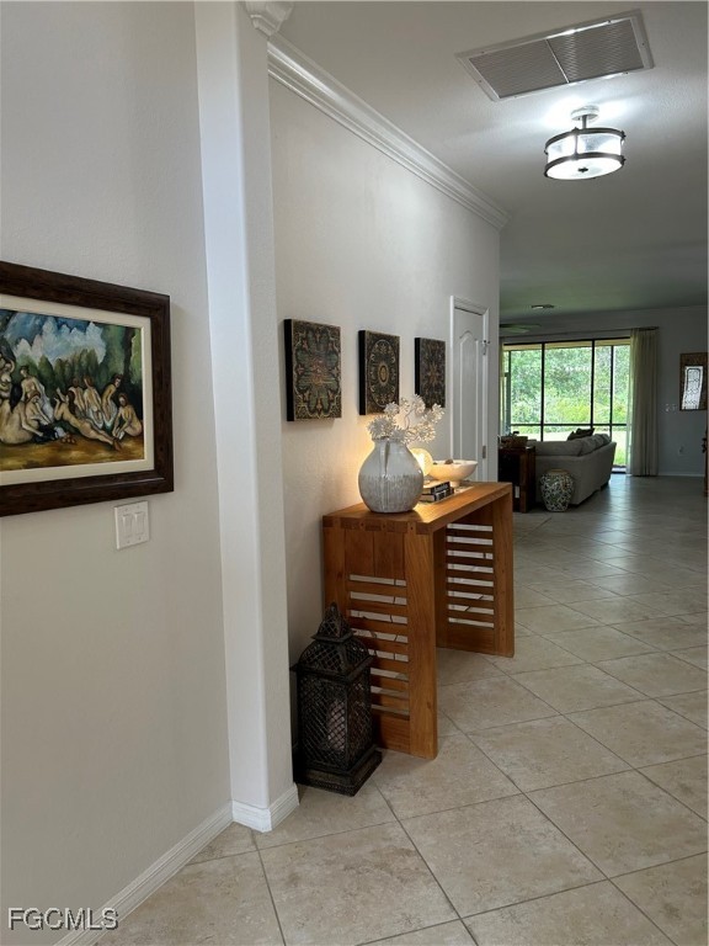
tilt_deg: -6.7
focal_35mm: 26
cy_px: 473
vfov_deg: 67.3
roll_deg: +1.0
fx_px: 710
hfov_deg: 53.1
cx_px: 354
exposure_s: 1/120
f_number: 1.5
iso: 100
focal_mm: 5.7
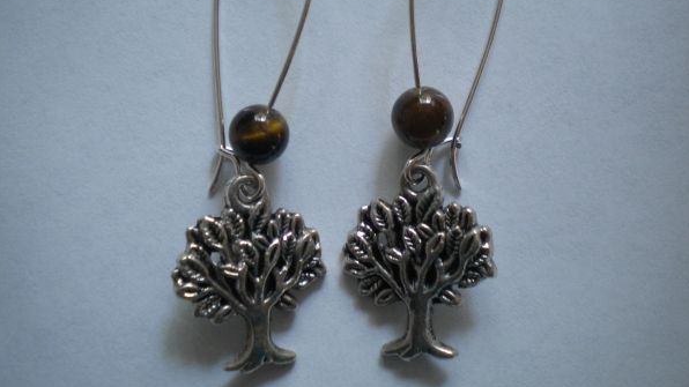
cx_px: 346
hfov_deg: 45.5
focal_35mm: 45
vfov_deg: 26.4
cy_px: 150
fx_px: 822
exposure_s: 1/53
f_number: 3.5
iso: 316
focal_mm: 7.4
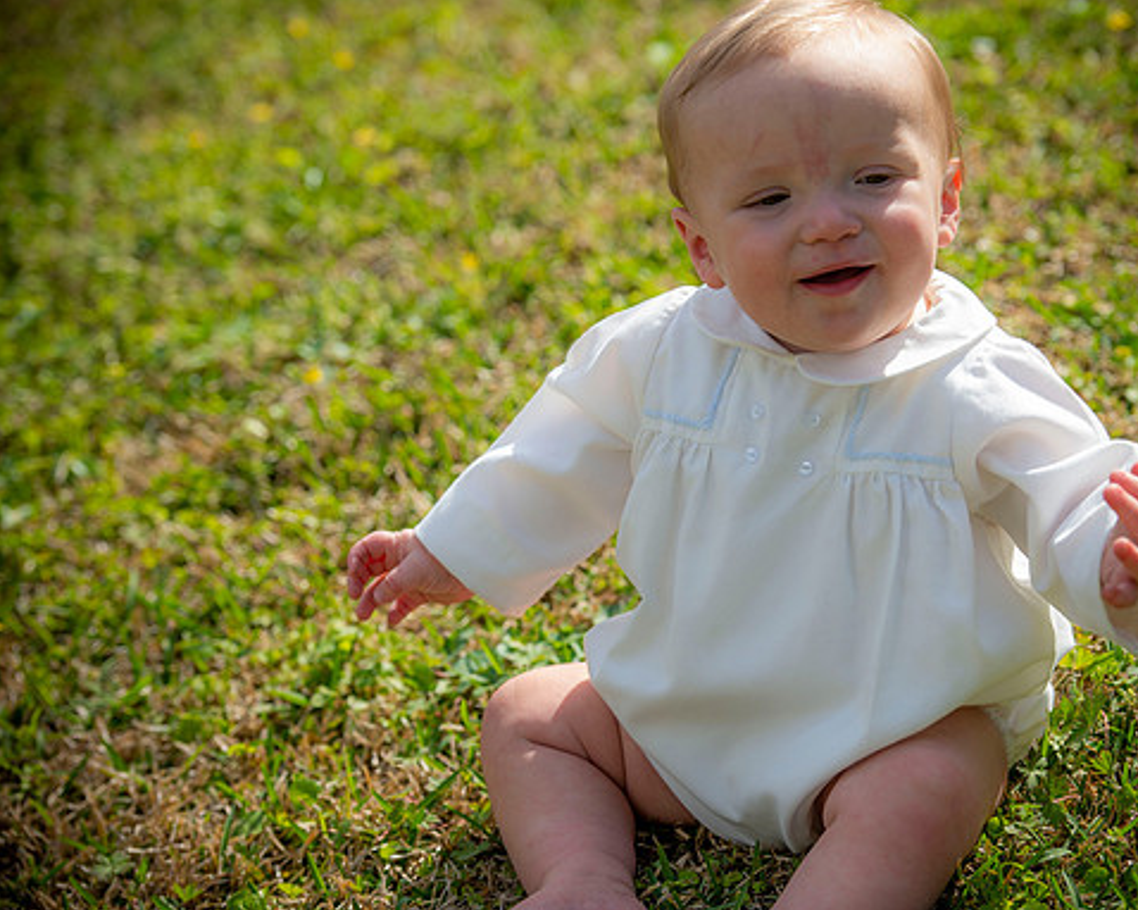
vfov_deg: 11.7
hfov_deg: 14.6
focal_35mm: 132
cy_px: 455
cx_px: 645
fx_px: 4444
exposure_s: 1/400
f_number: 4.5
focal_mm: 116
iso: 50
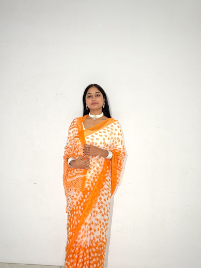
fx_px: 372
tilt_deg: +7.1
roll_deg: -3.0
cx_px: 100
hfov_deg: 30.3
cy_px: 134
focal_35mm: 48
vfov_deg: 39.7
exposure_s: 1/50
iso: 64
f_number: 1.78
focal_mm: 6.76
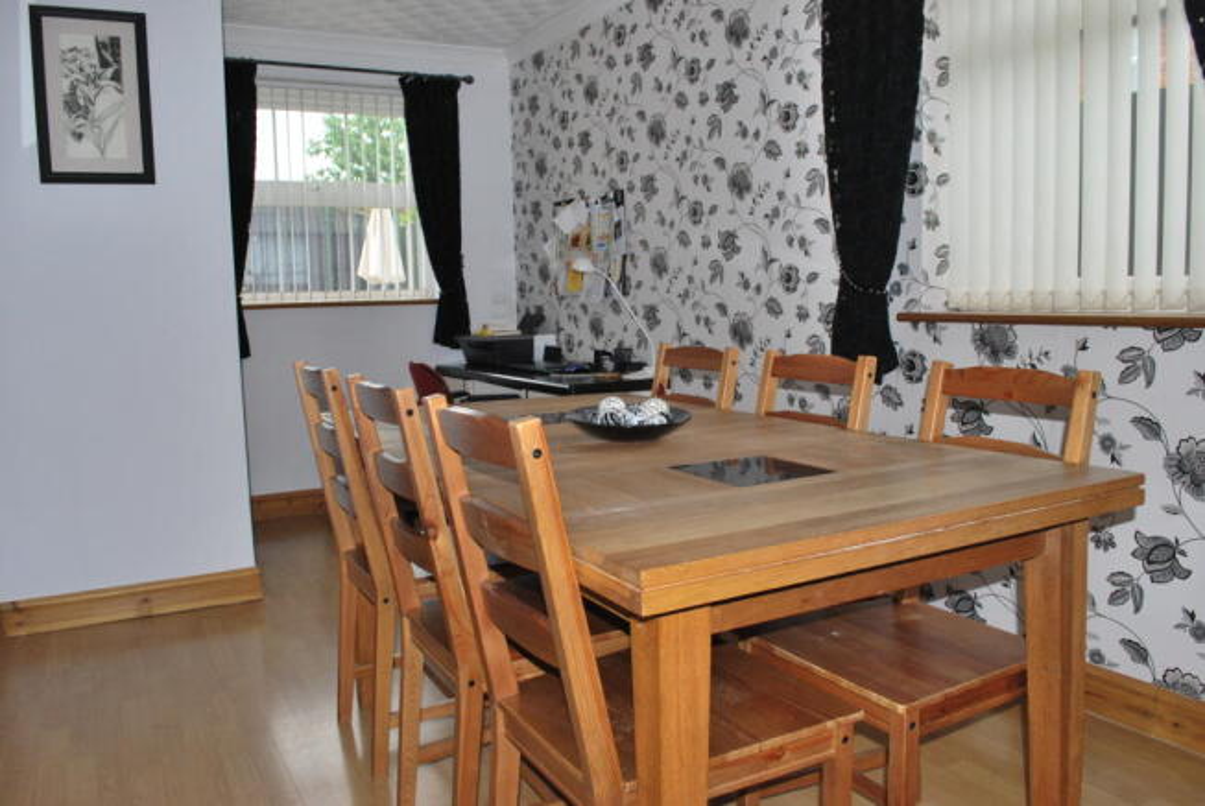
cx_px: 602
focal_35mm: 27
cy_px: 403
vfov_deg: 48.0
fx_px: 905
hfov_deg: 67.3
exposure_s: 1/60
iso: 400
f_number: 6.3
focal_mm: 18
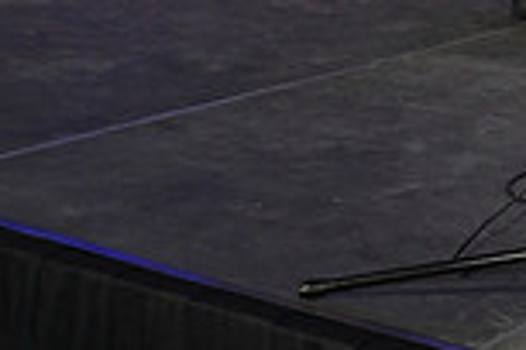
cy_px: -297
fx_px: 1943
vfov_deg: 9.7
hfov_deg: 14.8
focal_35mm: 133
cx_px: 681
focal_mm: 35
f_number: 11
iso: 6400
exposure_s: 1/60
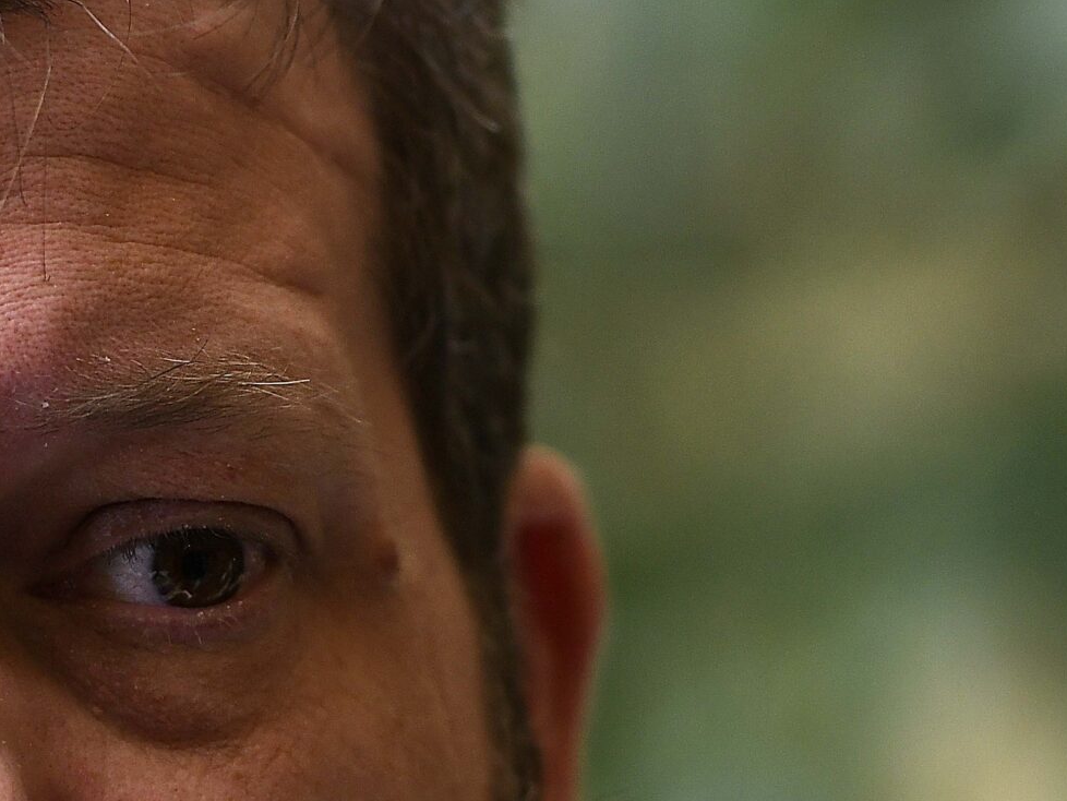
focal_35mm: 755
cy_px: 563
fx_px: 23278
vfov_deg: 2.0
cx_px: 260
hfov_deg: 2.6
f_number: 2.8
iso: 500
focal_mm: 200
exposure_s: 1/125
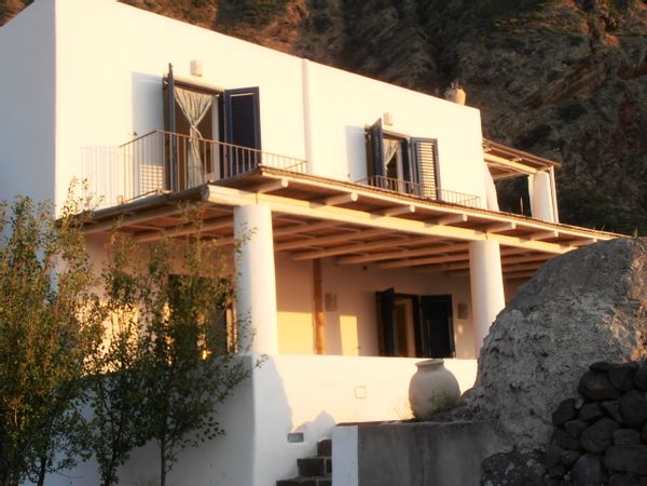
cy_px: 243
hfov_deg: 33.8
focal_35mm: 57
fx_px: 1065
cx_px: 324
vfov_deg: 25.7
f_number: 4.5
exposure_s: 1/125
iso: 80
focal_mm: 10.04
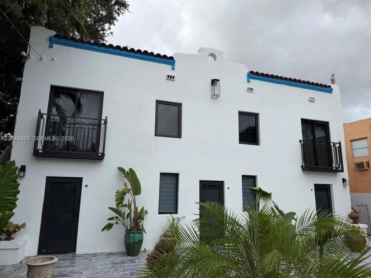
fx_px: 257
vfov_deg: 56.8
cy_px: 139
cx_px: 186
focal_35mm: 24
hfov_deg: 71.6
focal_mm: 6.76
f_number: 1.78
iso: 80
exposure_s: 1/4975
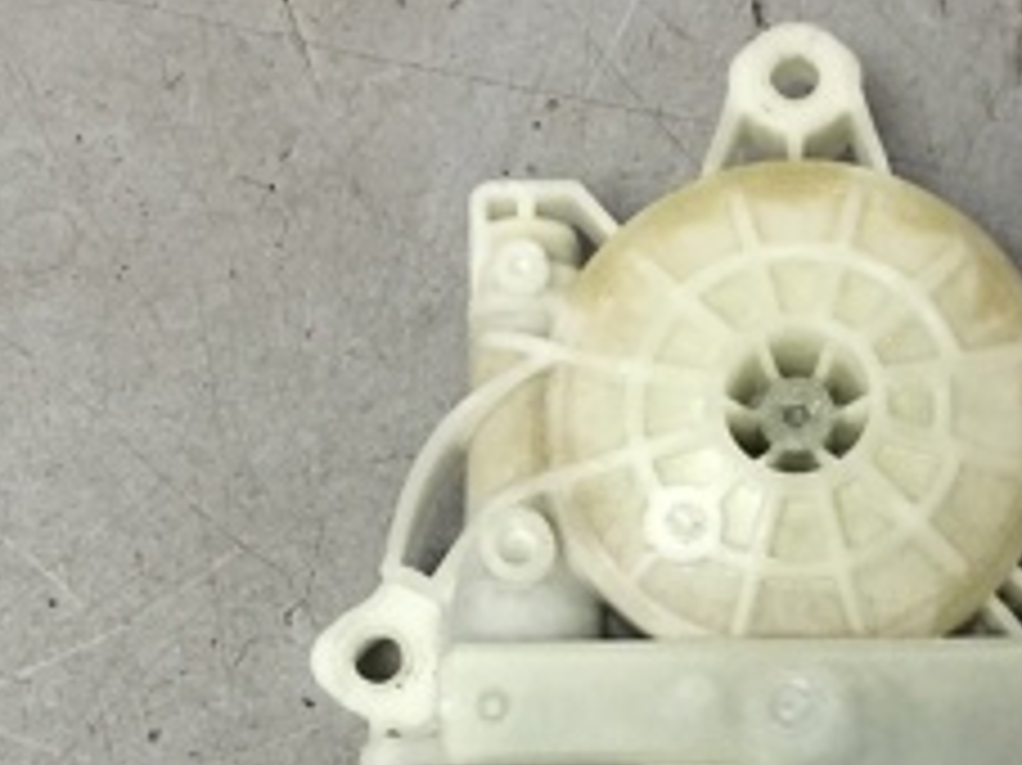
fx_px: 2331
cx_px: 689
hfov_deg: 24.6
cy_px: 698
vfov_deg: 18.3
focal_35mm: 79
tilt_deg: -72.0
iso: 32
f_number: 1.8
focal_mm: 4
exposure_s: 1/33
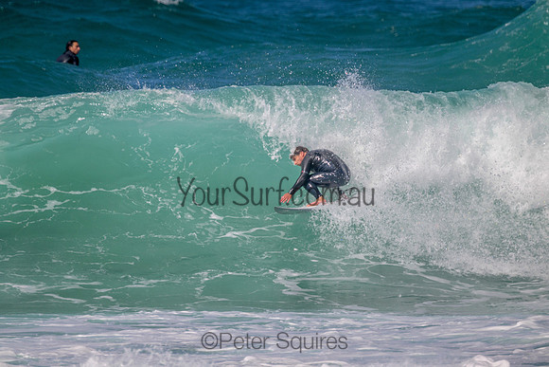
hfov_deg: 2.6
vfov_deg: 1.7
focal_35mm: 800
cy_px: 184
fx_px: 12202
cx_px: 274
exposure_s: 1/1600
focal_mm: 800
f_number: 11
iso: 500
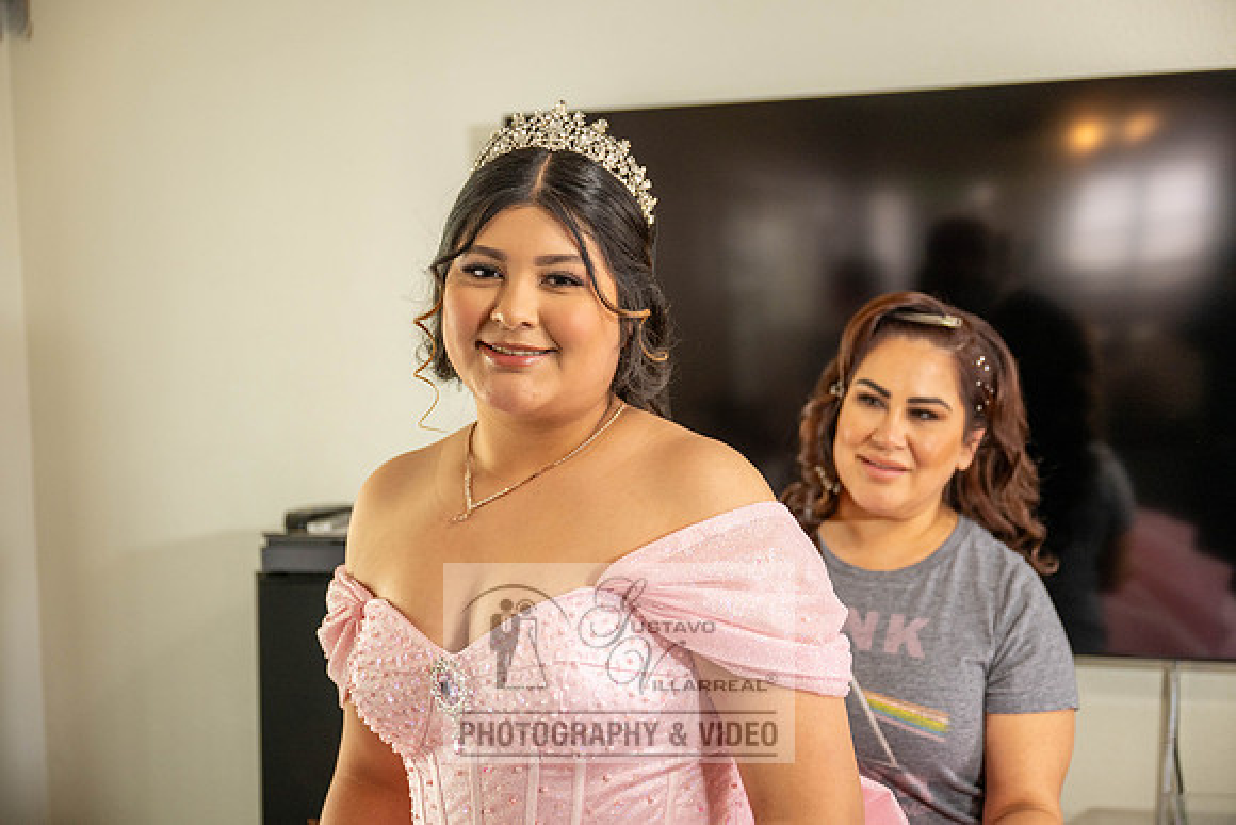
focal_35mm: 48
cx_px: 618
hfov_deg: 41.1
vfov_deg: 28.1
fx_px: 1648
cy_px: 412
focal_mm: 48
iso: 640
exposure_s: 1/200
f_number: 2.8
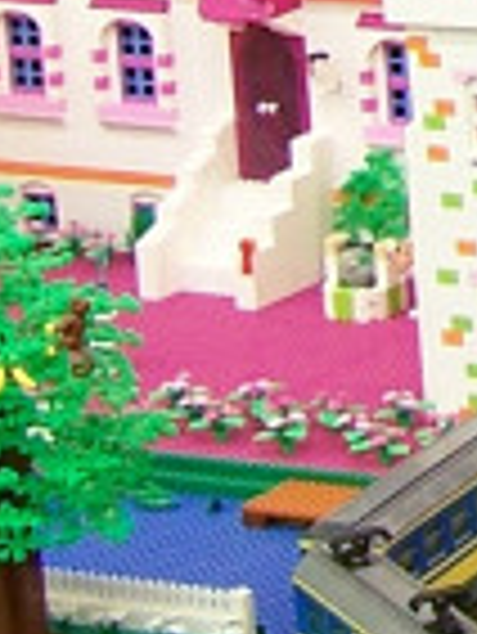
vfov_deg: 6.6
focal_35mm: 291
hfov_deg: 4.8
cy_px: -715
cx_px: 1539
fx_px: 5338
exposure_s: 1/2
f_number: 2.8
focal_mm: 6.7
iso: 80
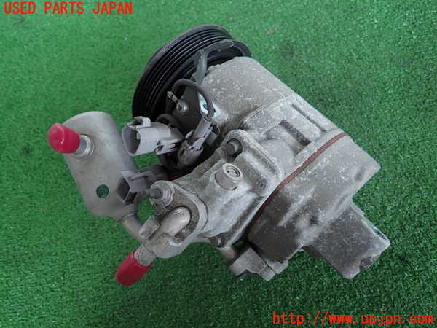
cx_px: 218
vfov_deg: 54.9
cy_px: 164
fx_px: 316
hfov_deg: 69.4
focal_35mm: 25
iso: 100
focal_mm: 4.5
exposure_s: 1/60
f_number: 2
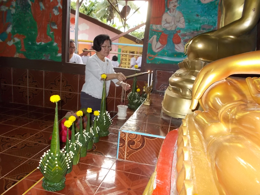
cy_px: 98
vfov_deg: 46.8
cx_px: 130
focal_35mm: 30
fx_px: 225
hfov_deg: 60.0
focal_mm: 5.3
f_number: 3.4
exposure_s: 1/25
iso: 200
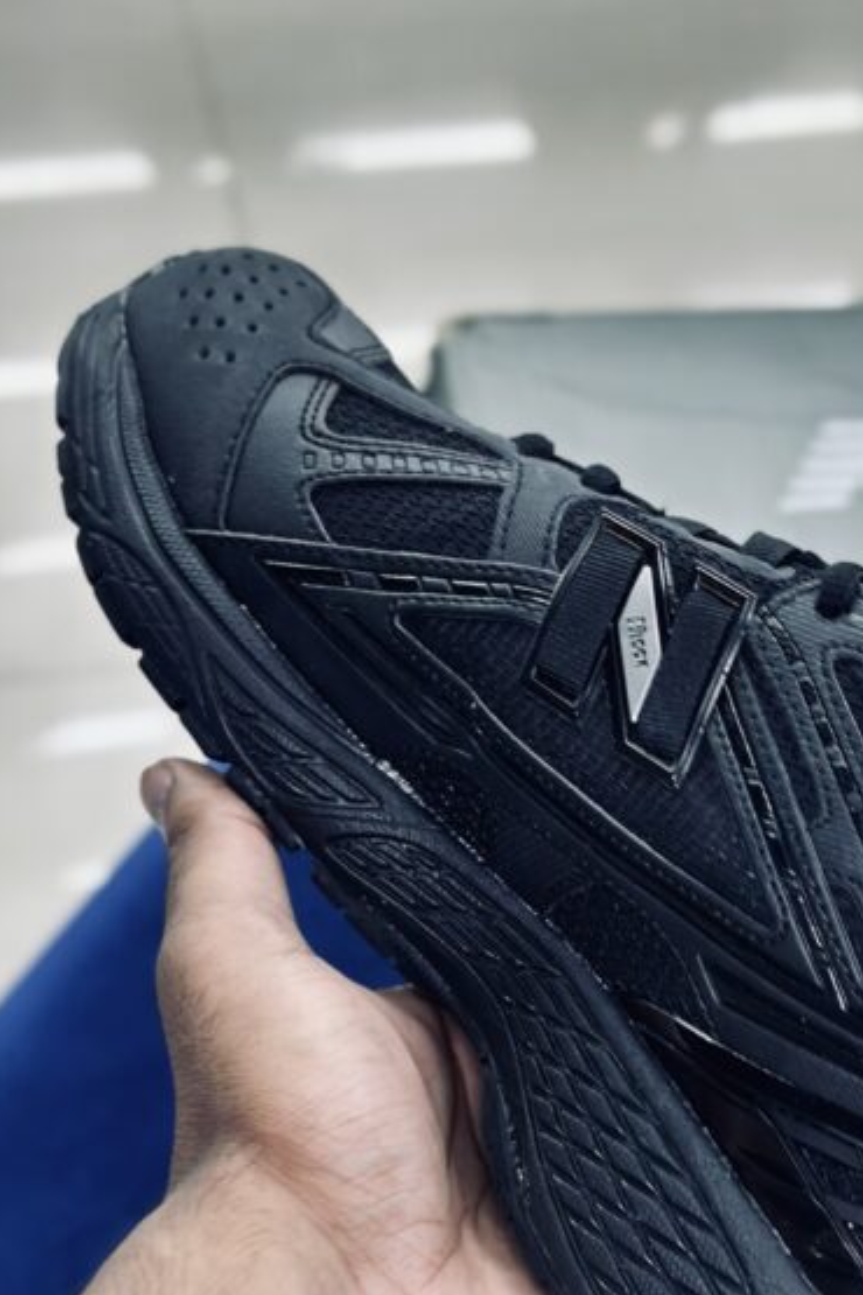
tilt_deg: -53.4
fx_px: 3020
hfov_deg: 16.1
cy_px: 928
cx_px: 735
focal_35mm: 84
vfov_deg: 24.0
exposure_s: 1/100
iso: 100
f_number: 1.78
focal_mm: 6.86
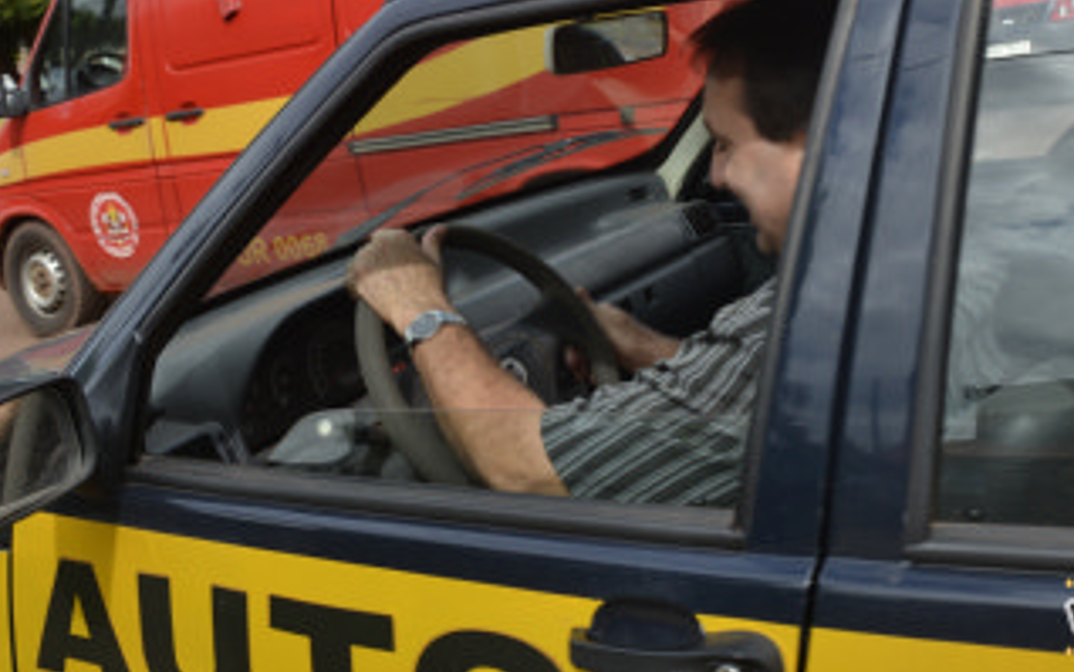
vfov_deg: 26.3
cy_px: 123
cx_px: 713
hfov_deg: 41.3
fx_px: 1405
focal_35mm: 48
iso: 100
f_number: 7.1
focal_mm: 20
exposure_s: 1/200
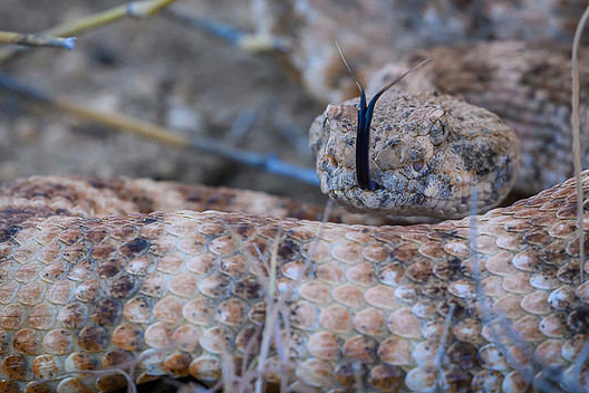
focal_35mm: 1185
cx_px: 403
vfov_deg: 1.2
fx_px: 19386
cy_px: -52
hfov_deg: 1.7
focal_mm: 400
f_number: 6.3
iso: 1000
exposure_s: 1/500
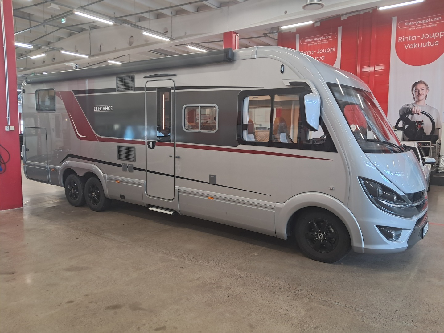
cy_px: 166
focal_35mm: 27
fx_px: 346
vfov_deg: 51.4
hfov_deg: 65.3
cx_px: 222
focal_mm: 4
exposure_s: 1/33
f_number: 1.8
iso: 200
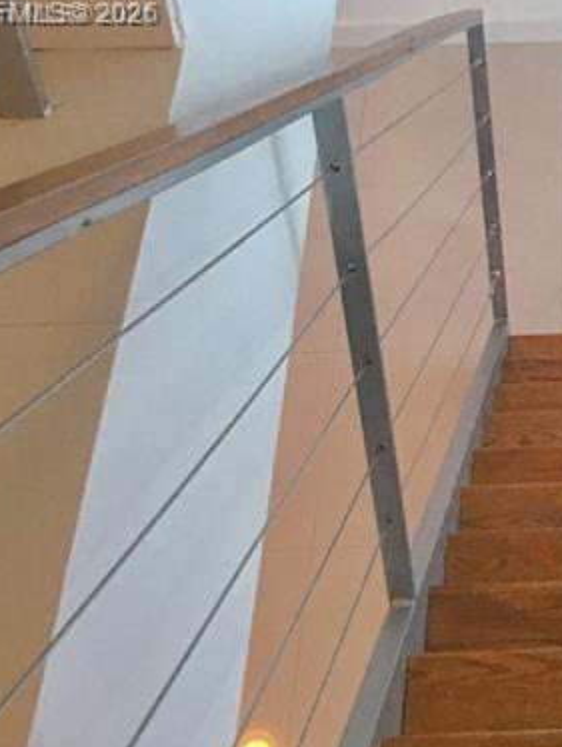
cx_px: 688
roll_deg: +1.2
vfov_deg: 20.5
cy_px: 16
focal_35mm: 93
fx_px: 2011
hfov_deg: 15.3
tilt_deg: -41.3
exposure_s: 1/30
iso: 40
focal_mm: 4.15
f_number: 2.2
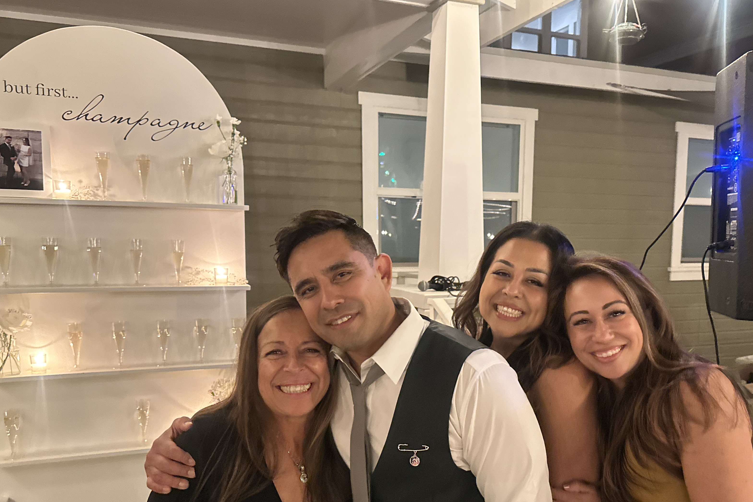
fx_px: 669
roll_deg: -0.9
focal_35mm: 32
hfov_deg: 58.6
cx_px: 414
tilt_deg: -6.7
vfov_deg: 40.6
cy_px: 335
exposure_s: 1/30
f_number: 1.78
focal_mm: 6.86
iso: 1600
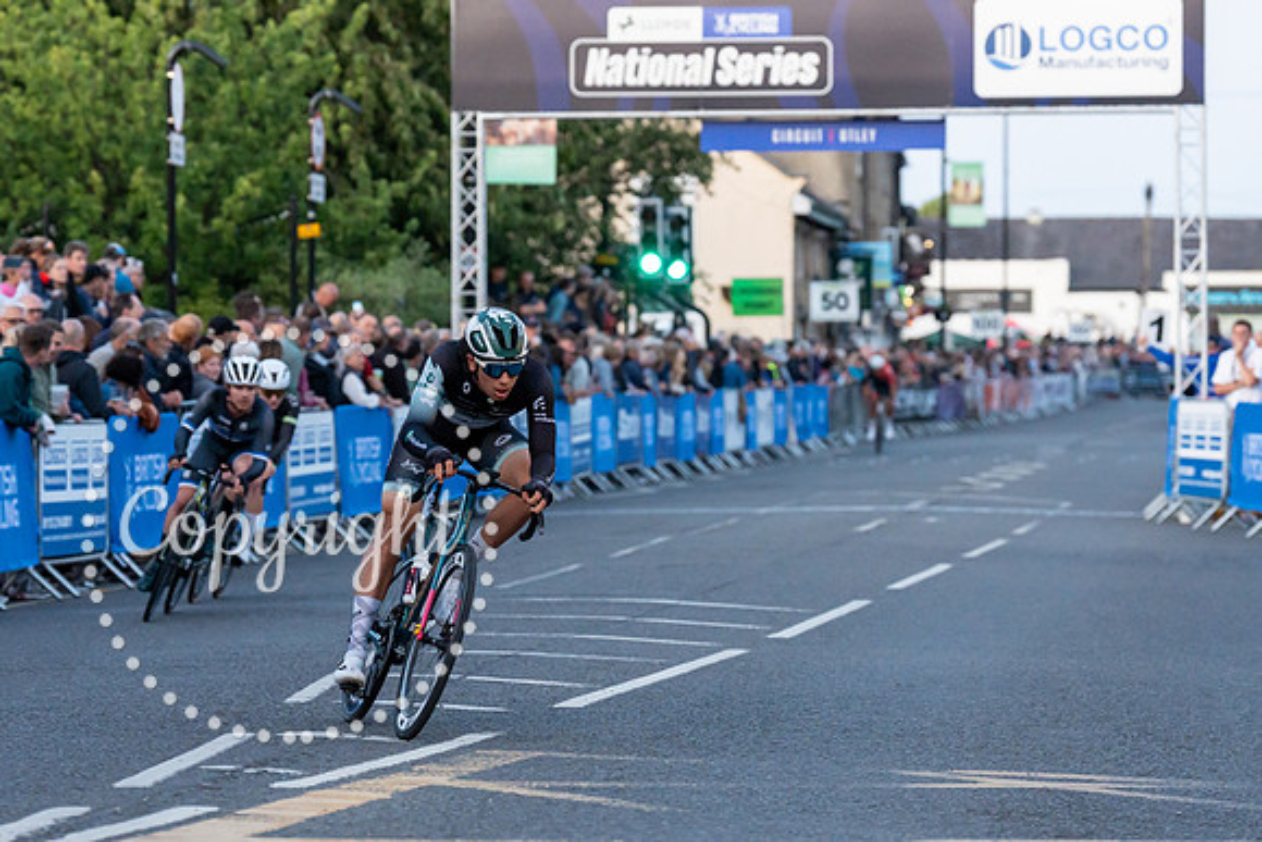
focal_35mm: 156
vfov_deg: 8.8
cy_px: 557
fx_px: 5471
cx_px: 505
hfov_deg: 13.2
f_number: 3.5
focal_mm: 118
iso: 2500
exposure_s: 1/800
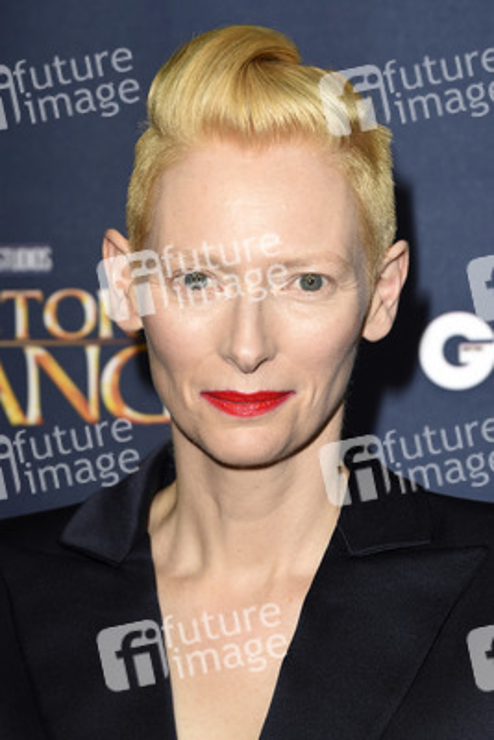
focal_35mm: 120
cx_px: 247
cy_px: 370
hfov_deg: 11.4
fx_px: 2468
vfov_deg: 17.1
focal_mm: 120
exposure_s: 1/250
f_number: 5.6
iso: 640
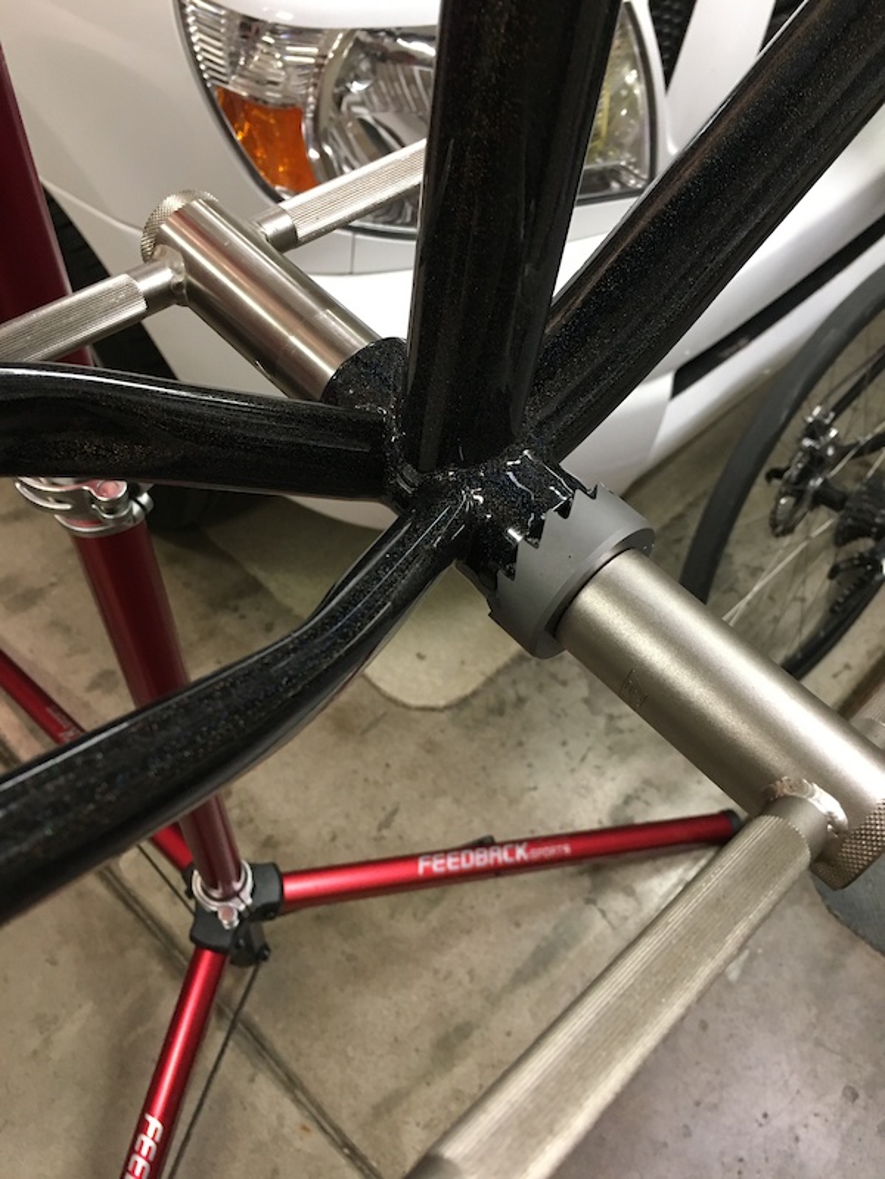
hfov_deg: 48.2
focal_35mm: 29
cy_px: 590
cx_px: 442
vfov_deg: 61.7
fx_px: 989
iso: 160
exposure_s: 1/30
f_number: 2.2
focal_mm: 4.15
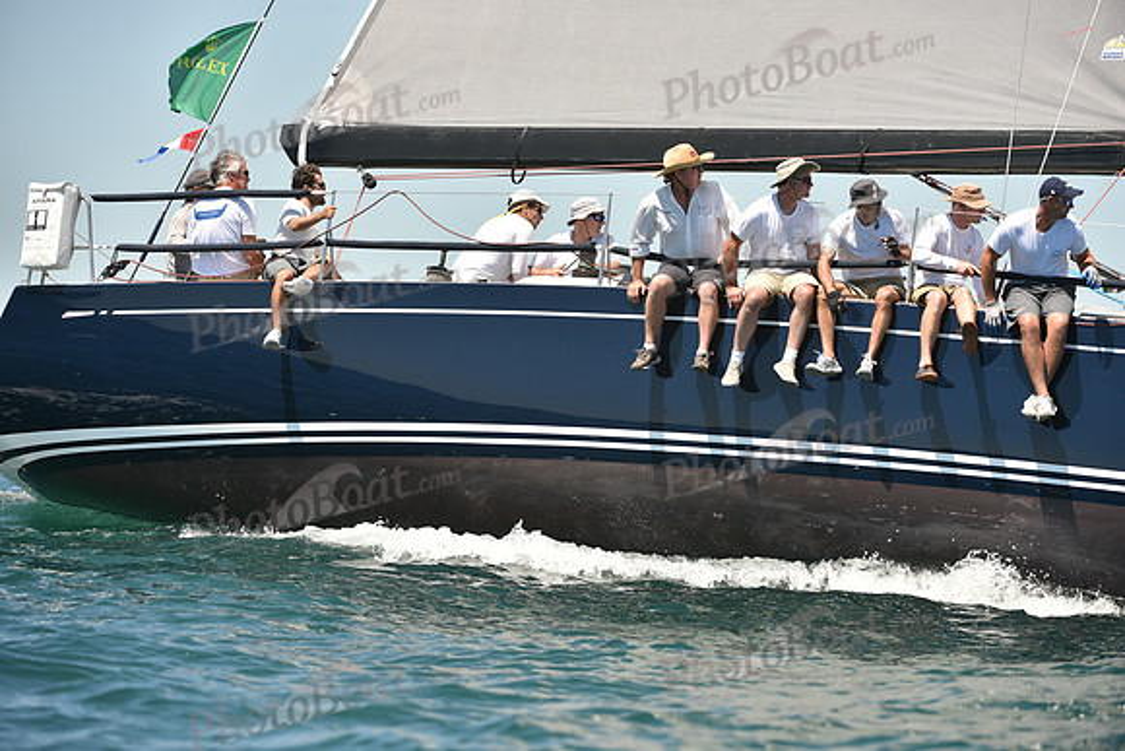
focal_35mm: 220
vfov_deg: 6.2
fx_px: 6876
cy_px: 376
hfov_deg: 9.4
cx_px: 562
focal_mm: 220
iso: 250
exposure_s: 1/1000
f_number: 5.6
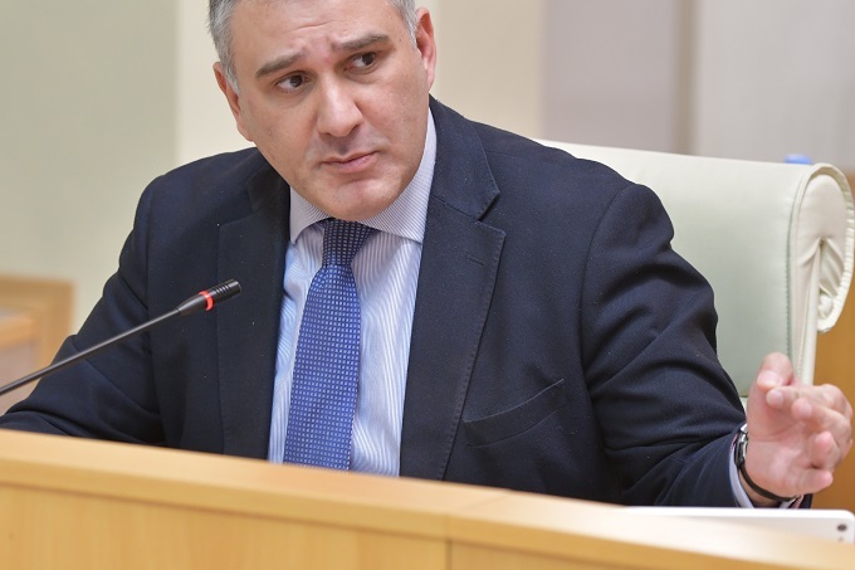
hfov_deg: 10.9
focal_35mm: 188
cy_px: 225
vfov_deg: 7.3
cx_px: 385
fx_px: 4464
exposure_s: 1/100
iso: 1600
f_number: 3.5
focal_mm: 102
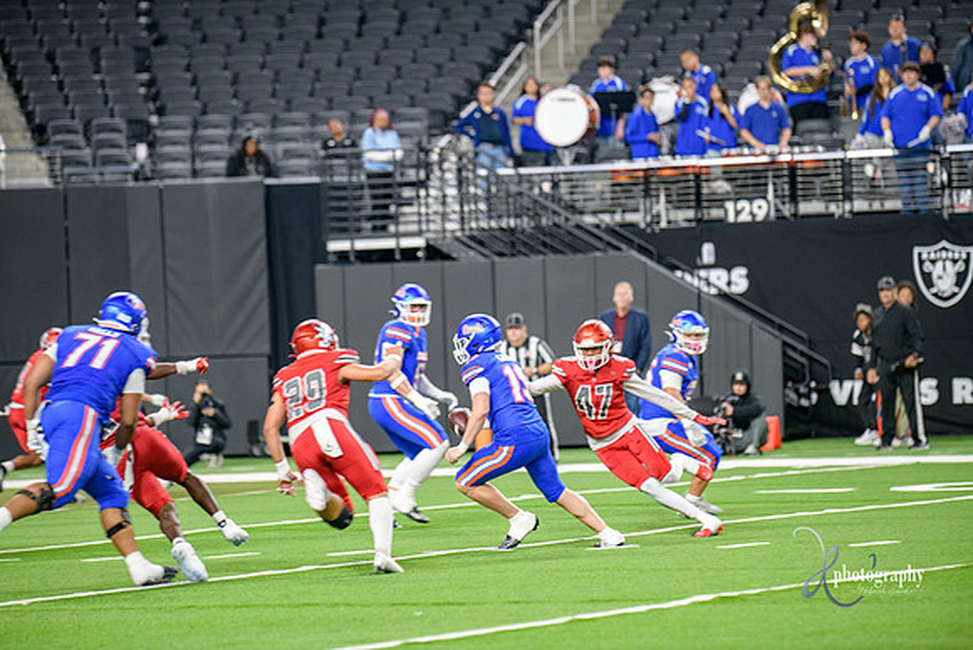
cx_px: 486
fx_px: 5947
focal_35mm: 220
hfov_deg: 9.4
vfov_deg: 6.2
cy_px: 325
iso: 1000
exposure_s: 1/400
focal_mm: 220
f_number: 2.8
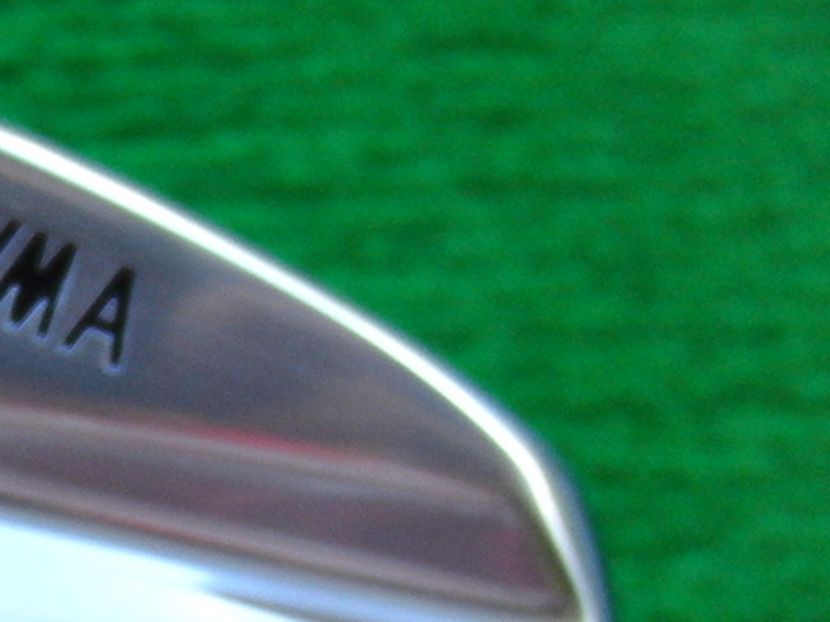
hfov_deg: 16.7
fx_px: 2709
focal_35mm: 113
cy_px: 625
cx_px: -160
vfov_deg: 12.9
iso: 200
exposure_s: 1/80
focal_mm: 6.42
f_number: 3.6
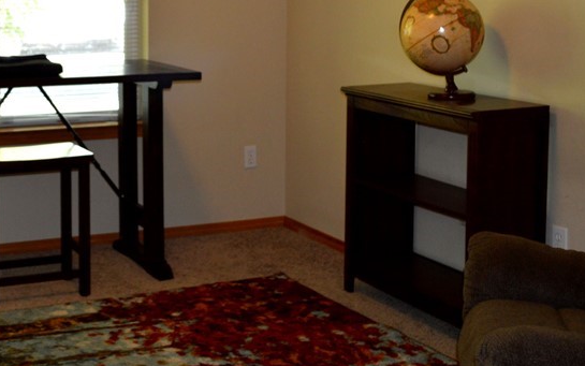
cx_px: 126
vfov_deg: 19.1
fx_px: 1069
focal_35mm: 67
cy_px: 44
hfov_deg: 30.0
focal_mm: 22
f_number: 3.8
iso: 400
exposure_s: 1/60
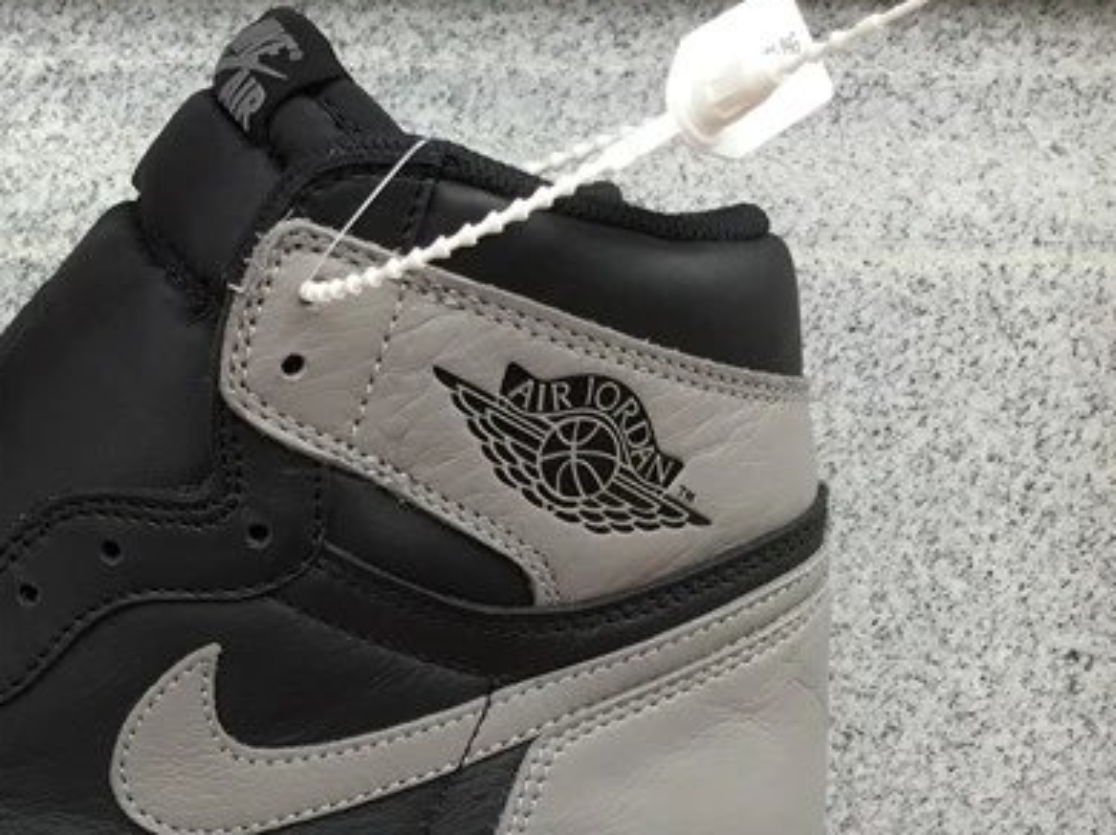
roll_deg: -0.3
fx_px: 2029
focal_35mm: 63
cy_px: 812
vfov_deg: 22.5
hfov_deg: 29.0
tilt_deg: -18.9
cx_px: 34
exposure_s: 1/151
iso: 25
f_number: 2.4
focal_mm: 3.3
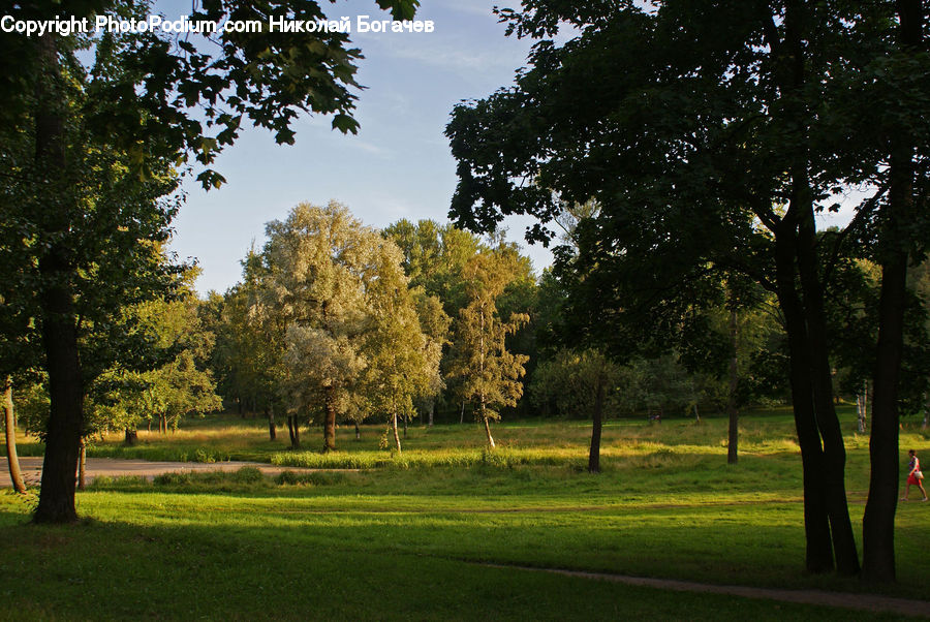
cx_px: 465
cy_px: 311
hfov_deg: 49.5
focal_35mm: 39
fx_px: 1008
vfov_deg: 34.3
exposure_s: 1/60
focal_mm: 26
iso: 100
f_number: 5.6
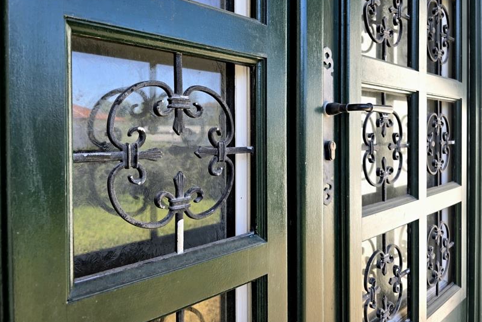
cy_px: 144
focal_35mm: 24
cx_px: 241
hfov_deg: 73.7
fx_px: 321
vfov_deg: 53.1
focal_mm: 6.3
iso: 20
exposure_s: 1/182
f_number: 1.7
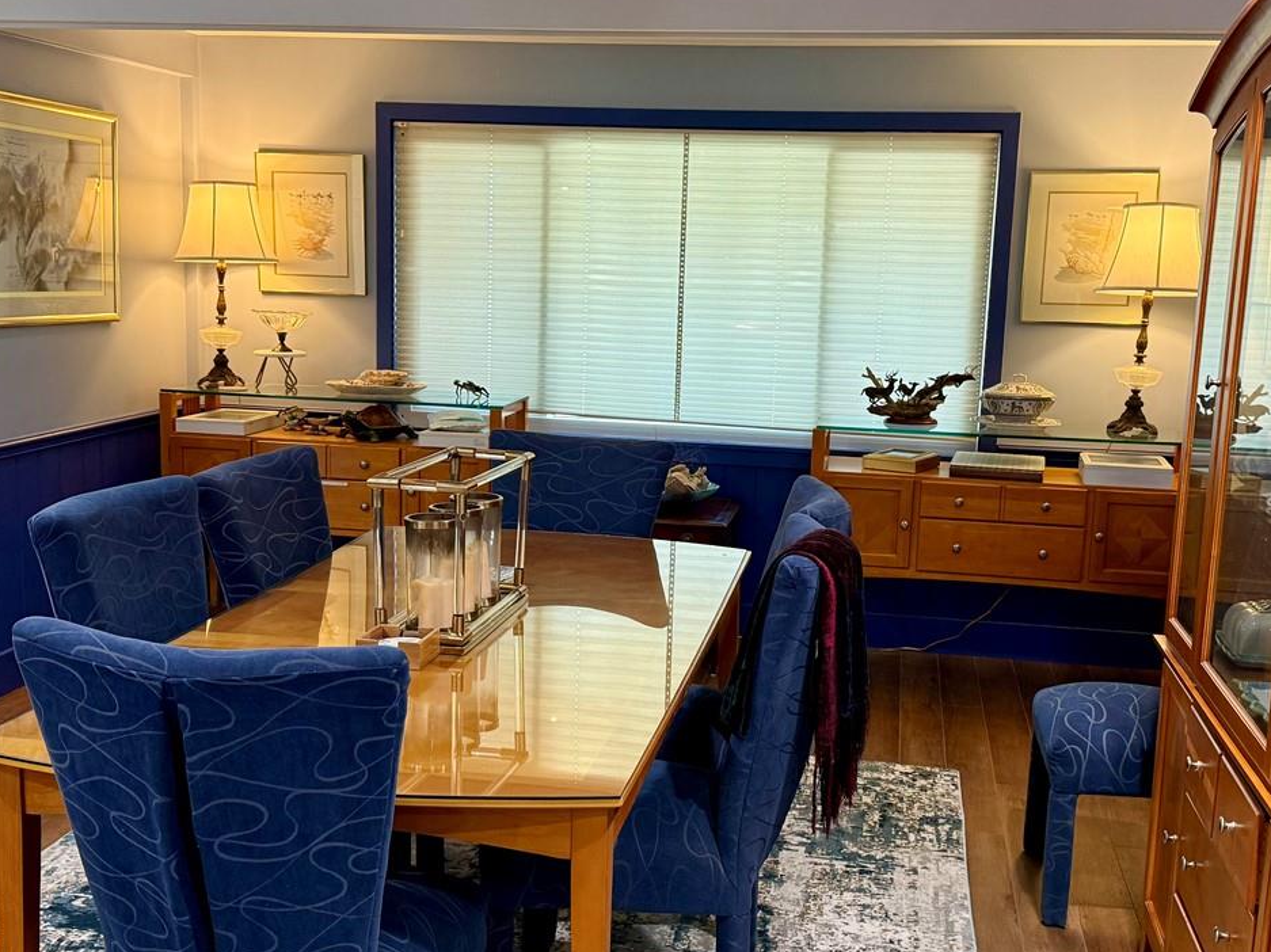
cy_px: 491
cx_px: 644
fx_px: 1505
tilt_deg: -8.7
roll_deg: -1.9
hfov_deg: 45.8
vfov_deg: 35.1
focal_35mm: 41
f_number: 1.78
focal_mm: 6.76
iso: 200
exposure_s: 1/60
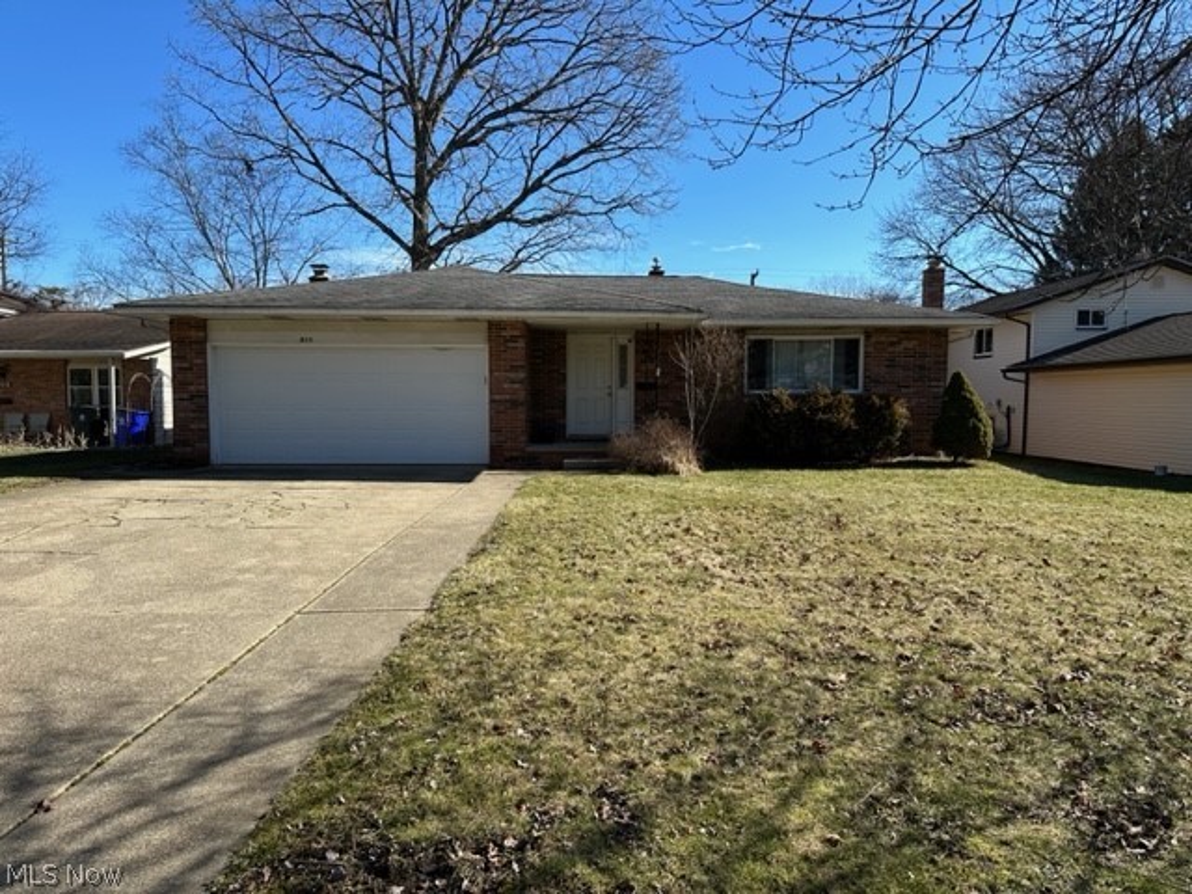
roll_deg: +0.0
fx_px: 826
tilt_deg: -3.7
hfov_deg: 71.6
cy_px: 447
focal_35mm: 24
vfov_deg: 56.8
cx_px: 596
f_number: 1.78
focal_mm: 6.86
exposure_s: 1/3356
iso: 80
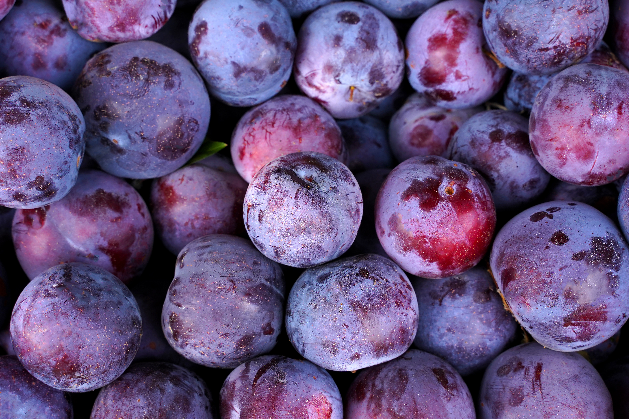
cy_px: 210
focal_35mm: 58
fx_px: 1013
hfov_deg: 34.5
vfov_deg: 23.4
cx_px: 314
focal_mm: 58
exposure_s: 1/60
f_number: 8
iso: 320
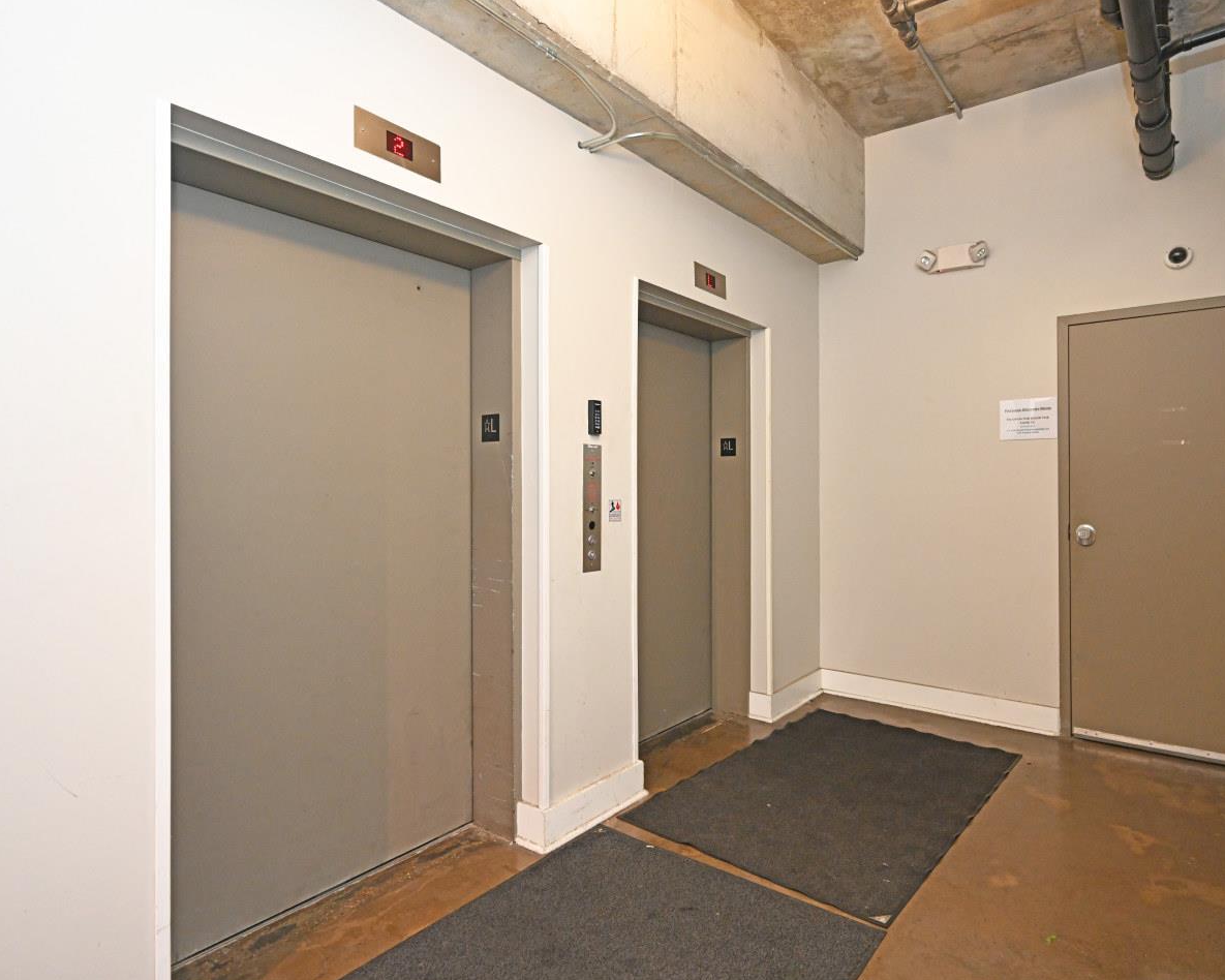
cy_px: 482
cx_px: 690
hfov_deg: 82.9
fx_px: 689
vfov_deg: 70.8
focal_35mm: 19
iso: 2500
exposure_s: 1/60
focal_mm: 16
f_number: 4
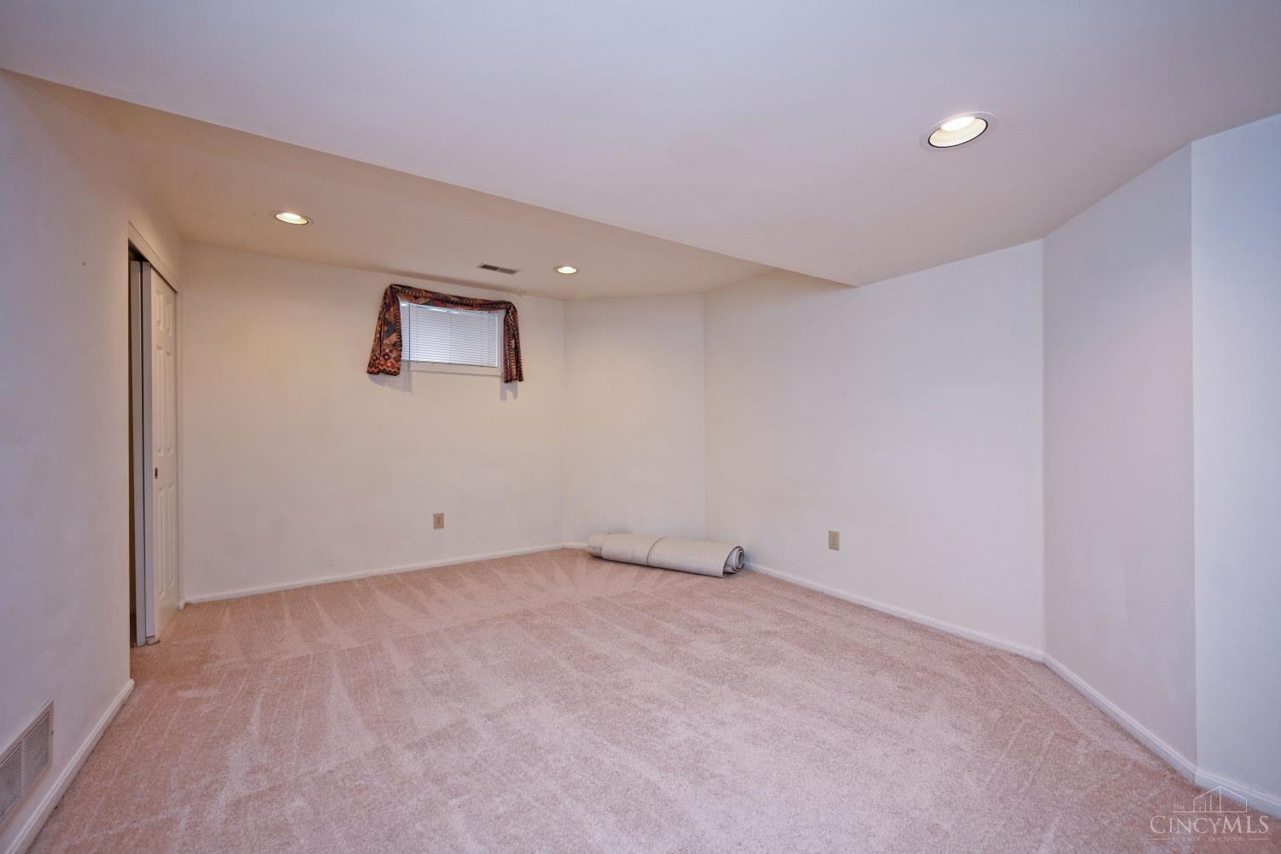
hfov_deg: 104.3
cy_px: 427
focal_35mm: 14
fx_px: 498
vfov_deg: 81.2
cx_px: 640
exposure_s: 1/60
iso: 500
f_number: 4
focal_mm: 14
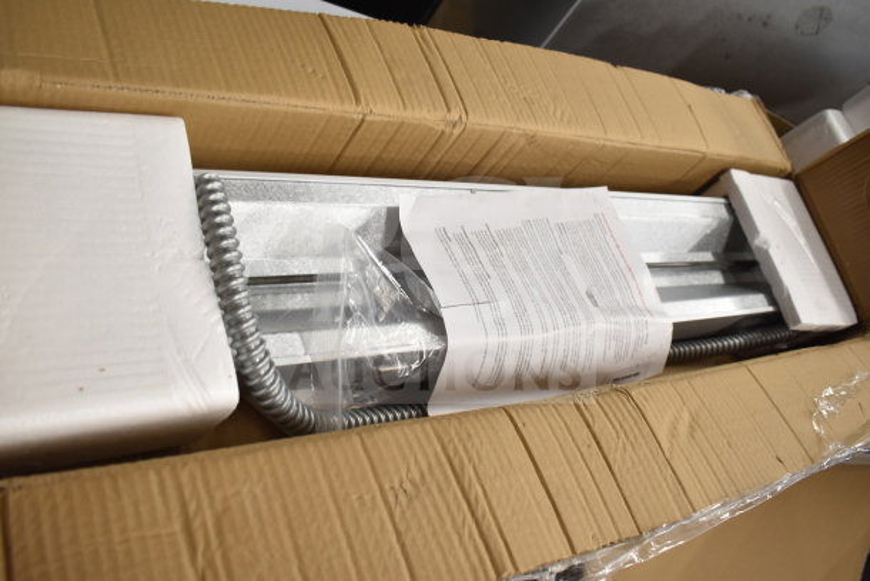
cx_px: 435
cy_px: 290
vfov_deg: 43.6
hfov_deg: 61.9
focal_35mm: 30
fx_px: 725
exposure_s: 1/30
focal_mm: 20
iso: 720
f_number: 3.8
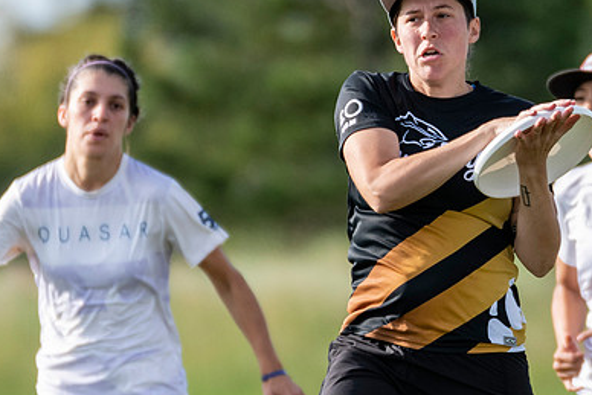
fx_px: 24378
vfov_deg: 0.9
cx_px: 391
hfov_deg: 1.4
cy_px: 276
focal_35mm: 1482
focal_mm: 380
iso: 360
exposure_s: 1/1600
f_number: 4
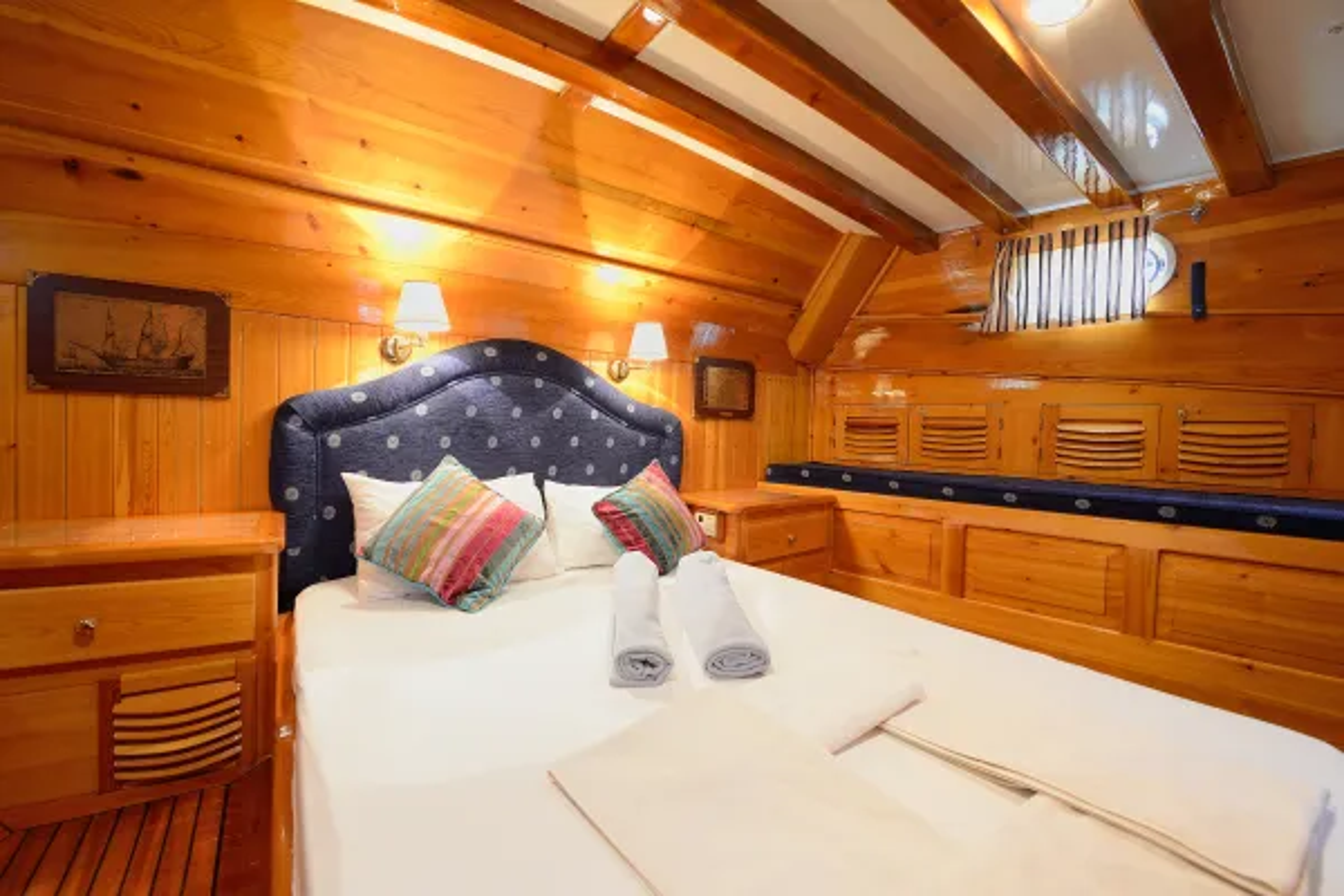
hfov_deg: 104.3
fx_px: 523
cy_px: 448
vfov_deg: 81.2
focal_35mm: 14
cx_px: 672
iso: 125
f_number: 6.3
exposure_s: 2
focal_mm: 14
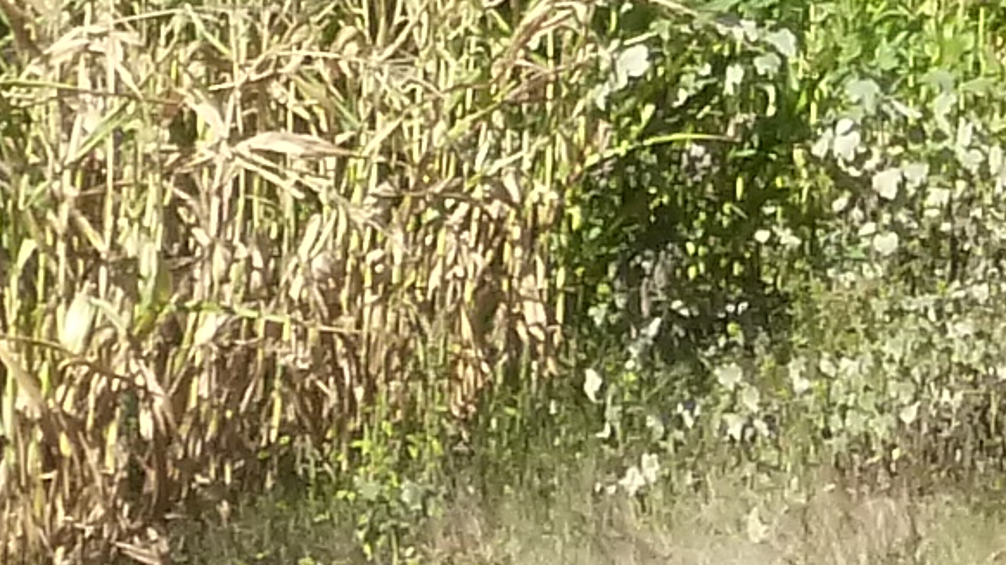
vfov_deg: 3.7
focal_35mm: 328
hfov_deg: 6.4
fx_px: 8747
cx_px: 1931
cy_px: -211
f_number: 4.5
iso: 160
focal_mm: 6.8
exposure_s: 1/200
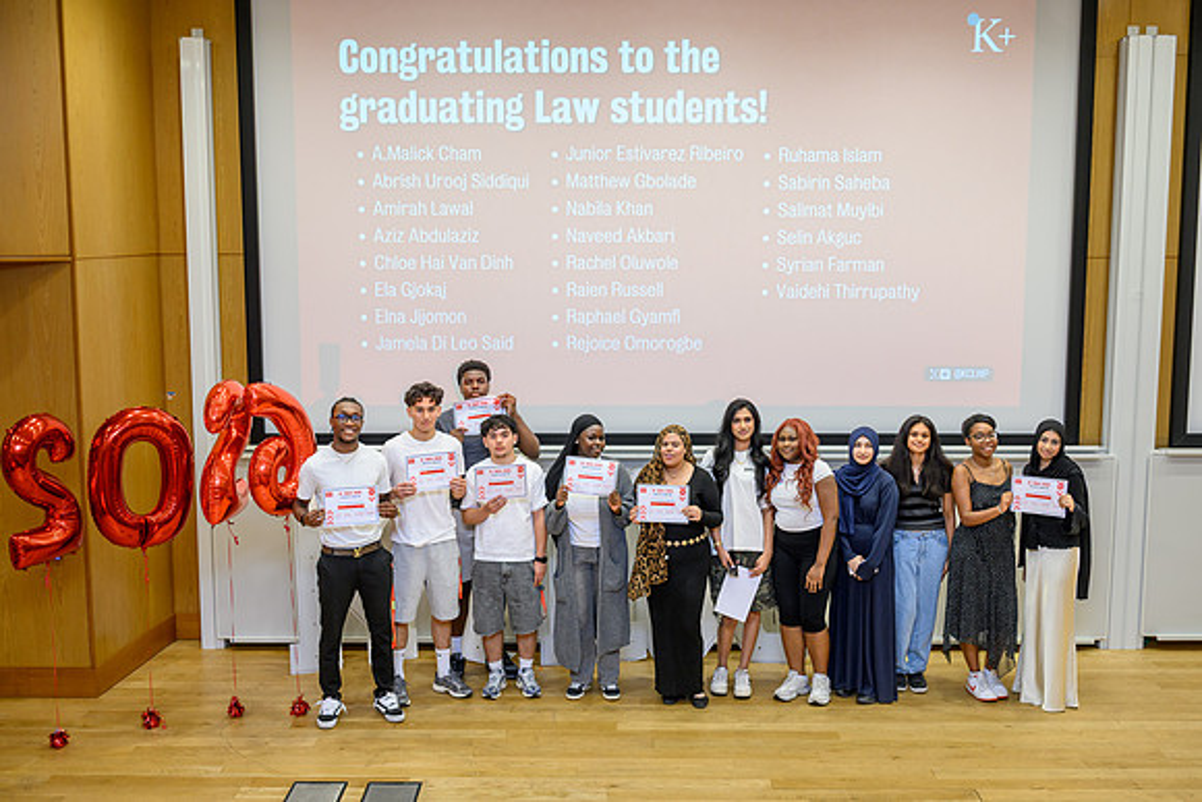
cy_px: 401
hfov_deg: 50.0
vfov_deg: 34.6
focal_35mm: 39
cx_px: 601
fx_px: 1288
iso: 1250
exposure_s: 1/200
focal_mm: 38
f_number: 2.8
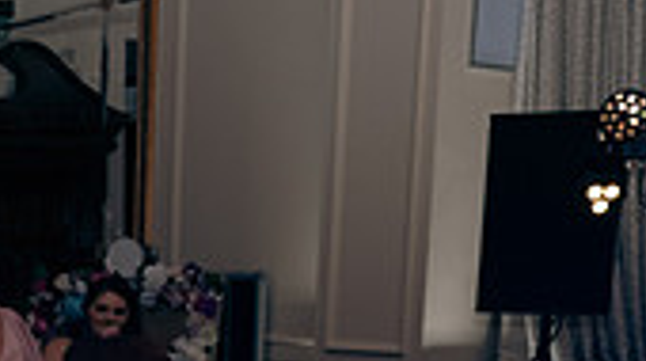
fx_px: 1471
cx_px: -190
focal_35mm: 86
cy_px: 595
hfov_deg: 22.3
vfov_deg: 13.0
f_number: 3.5
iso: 640
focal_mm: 24
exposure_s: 1/160
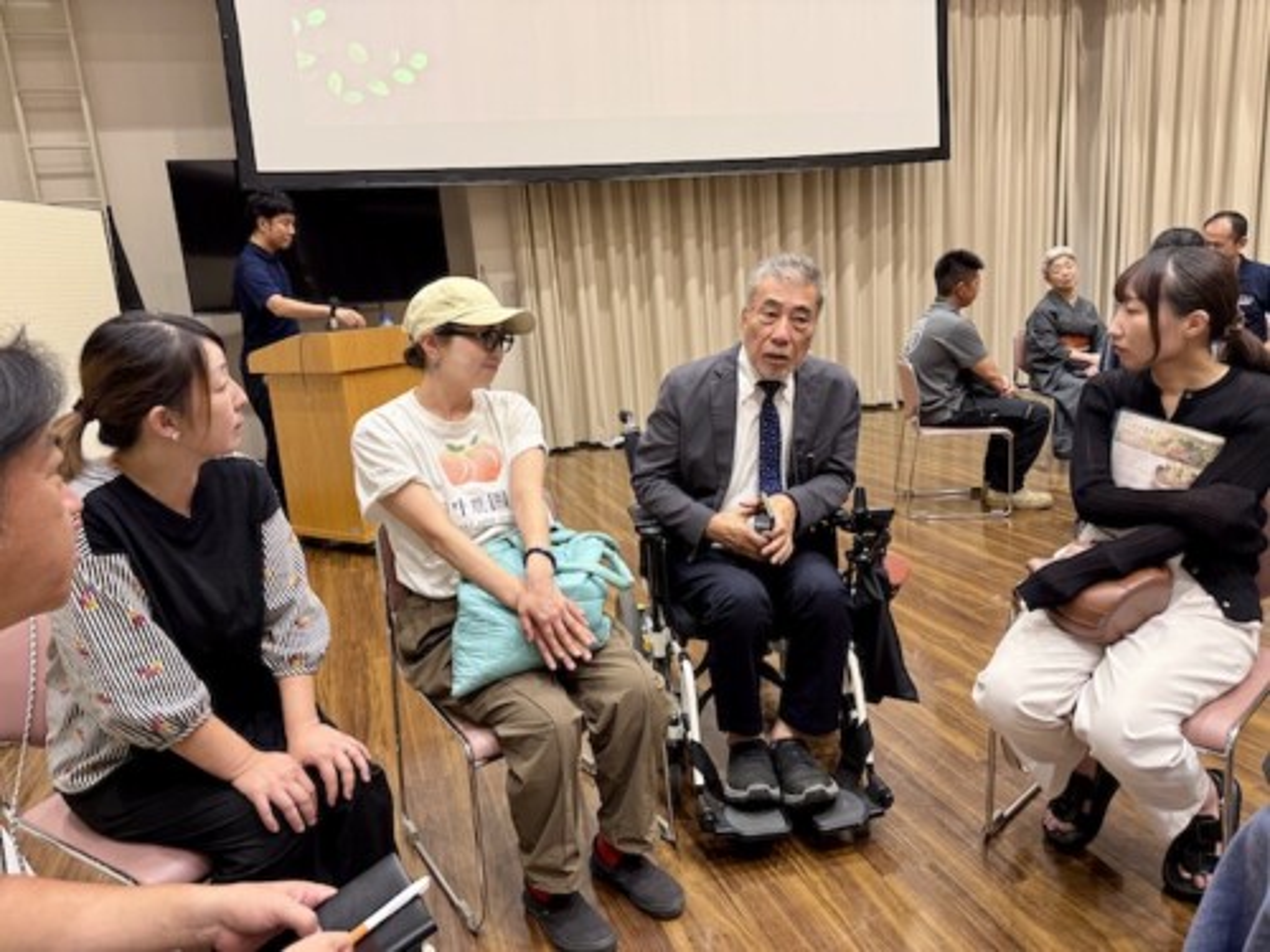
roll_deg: +4.6
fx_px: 881
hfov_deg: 71.6
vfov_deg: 56.8
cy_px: 476
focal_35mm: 24
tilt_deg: -12.0
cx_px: 635
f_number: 1.78
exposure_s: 1/50
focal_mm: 6.76
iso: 200
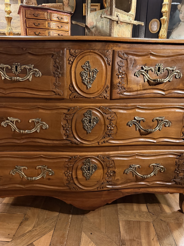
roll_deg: -3.4
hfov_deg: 56.8
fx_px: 170
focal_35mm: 24
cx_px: 92
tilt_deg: -14.9
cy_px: 123
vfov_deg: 71.6
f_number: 1.78
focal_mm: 6.76
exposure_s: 1/33
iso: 800
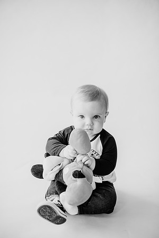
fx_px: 331
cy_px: 119
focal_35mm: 50
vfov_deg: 39.6
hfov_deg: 27.0
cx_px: 80
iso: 500
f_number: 2
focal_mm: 50
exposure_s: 1/640
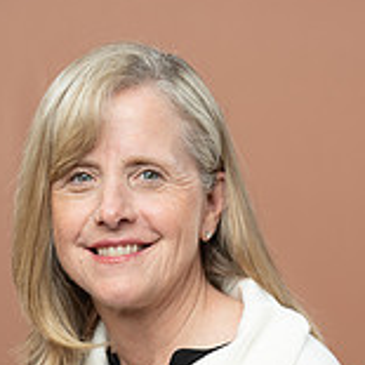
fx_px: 2529
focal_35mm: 212
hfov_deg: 8.3
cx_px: 191
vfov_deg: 8.2
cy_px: 438
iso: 320
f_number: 4
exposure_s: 1/160
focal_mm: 86
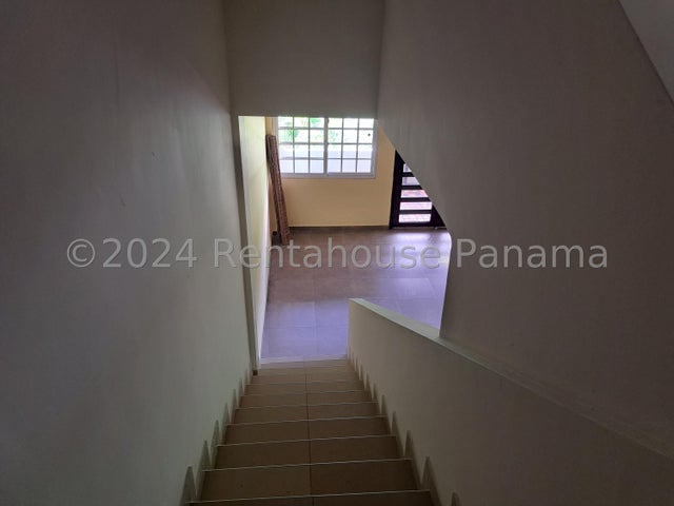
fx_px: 467
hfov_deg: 71.6
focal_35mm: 24
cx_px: 337
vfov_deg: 56.8
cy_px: 253
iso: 250
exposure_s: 1/60
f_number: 1.8
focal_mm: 5.23
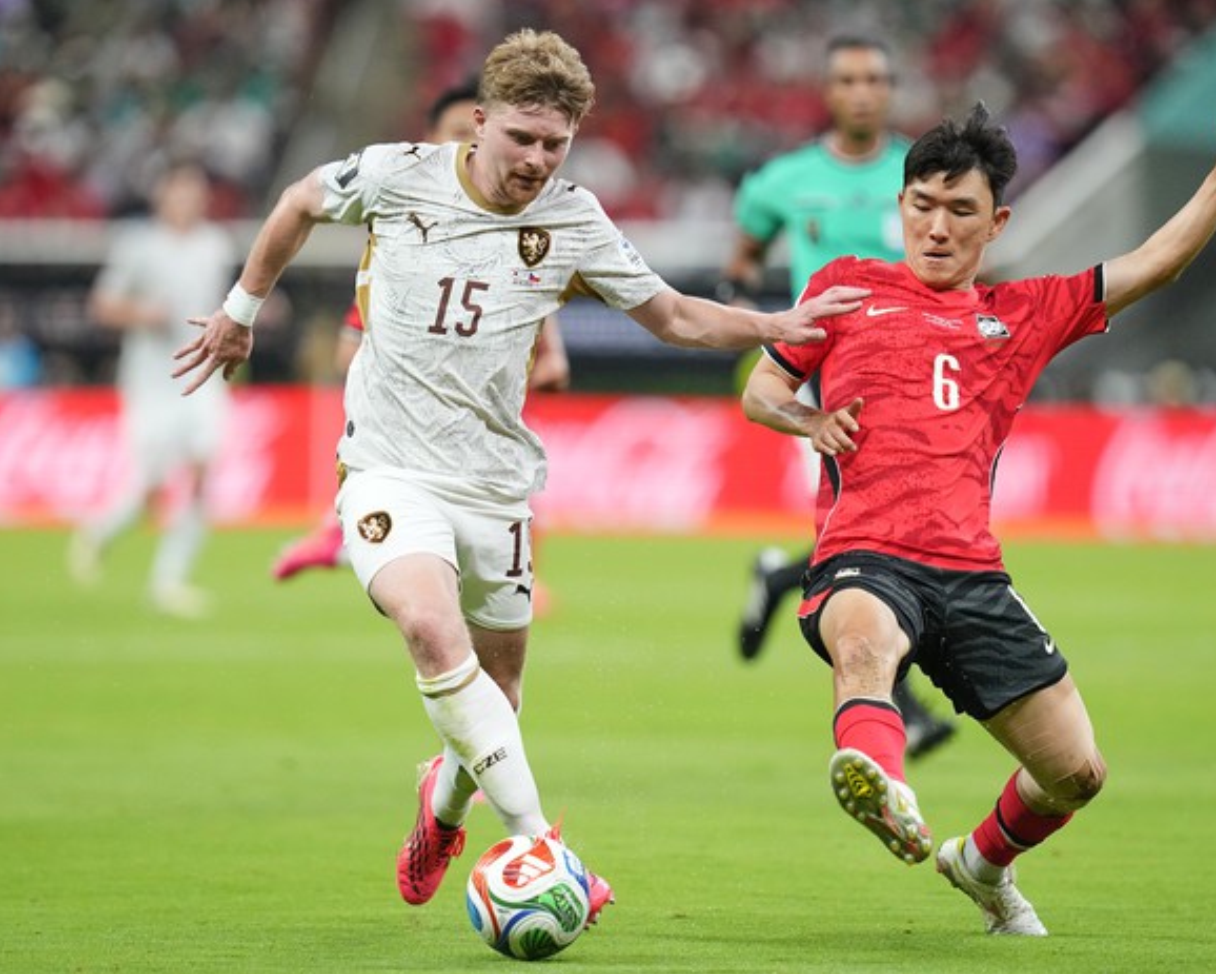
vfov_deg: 3.4
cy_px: 487
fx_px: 16311
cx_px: 579
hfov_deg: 4.3
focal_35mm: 453
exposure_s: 1/1600
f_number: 3.5
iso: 4000
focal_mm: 400
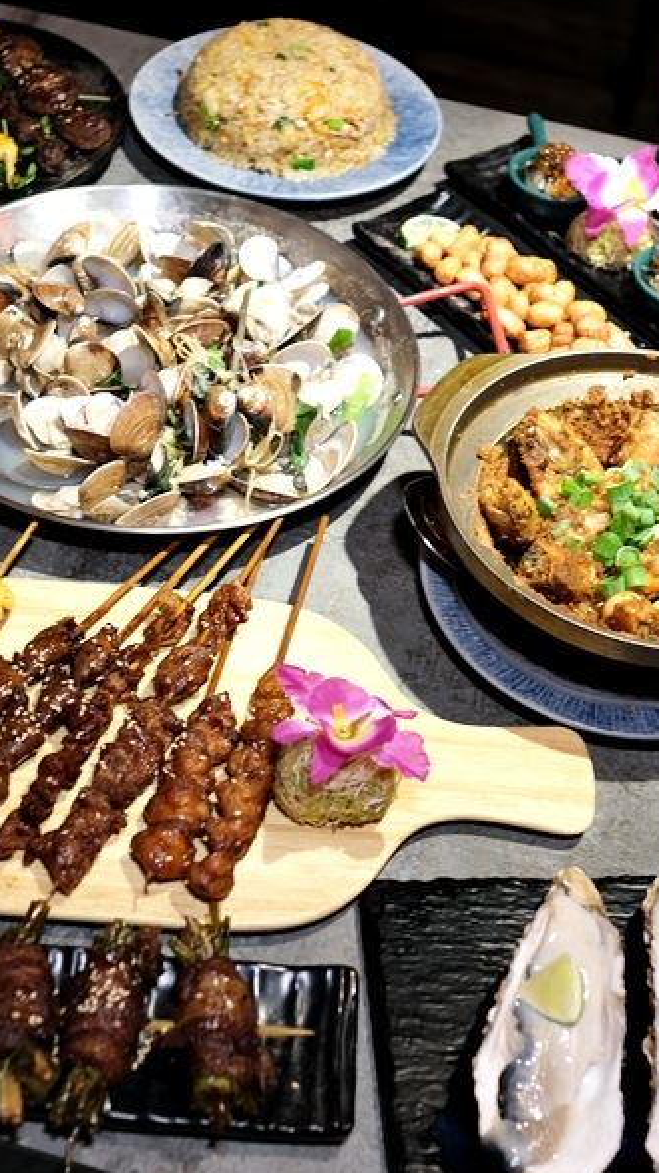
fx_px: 1741
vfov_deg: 37.2
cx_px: 271
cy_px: 584
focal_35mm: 56
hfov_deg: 21.4
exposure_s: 1/58
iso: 1000
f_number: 2.8
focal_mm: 23
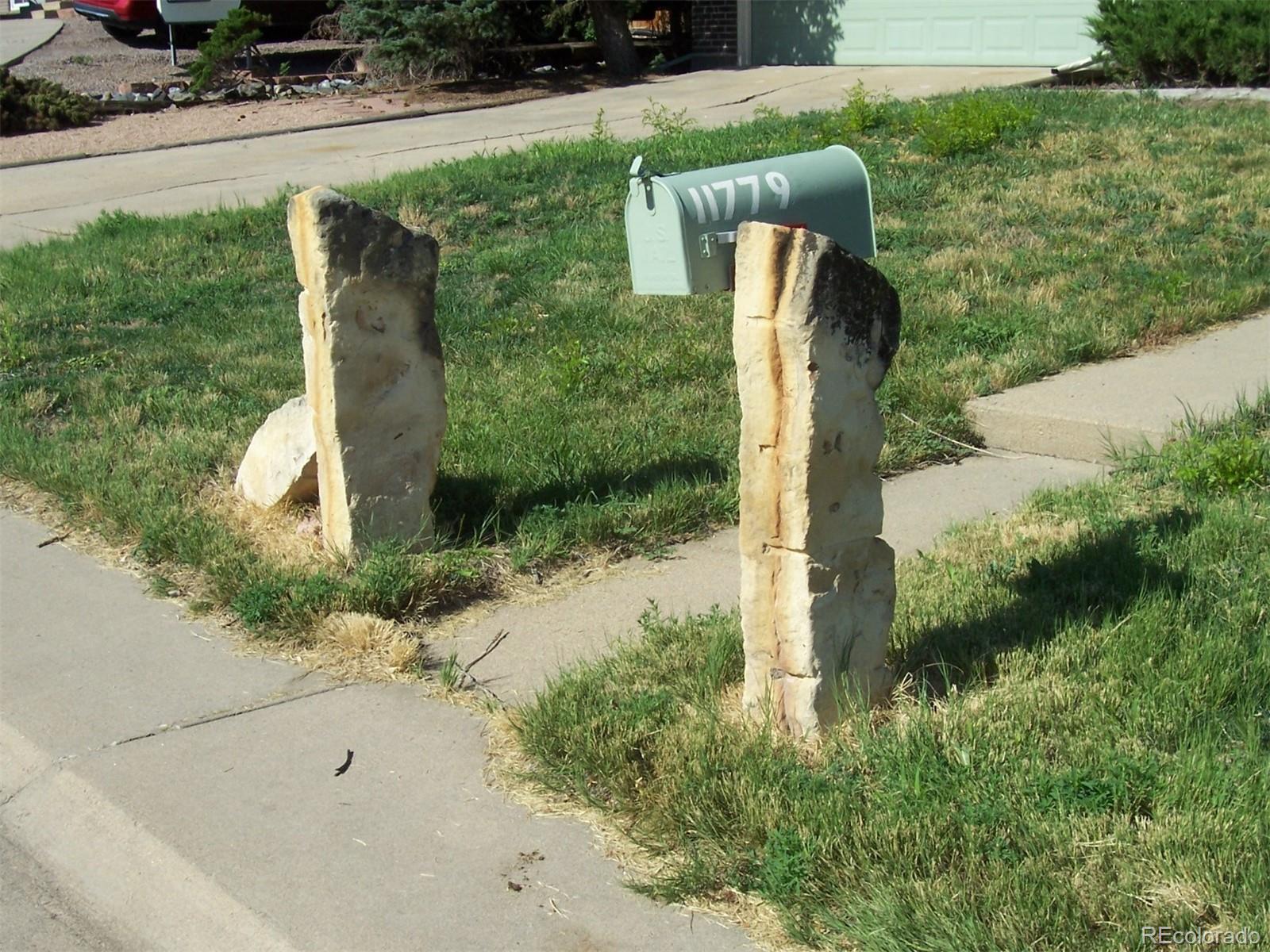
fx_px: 1944
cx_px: 635
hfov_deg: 36.2
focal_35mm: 53
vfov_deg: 27.5
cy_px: 476
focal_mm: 8.6
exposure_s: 1/350
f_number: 6.7
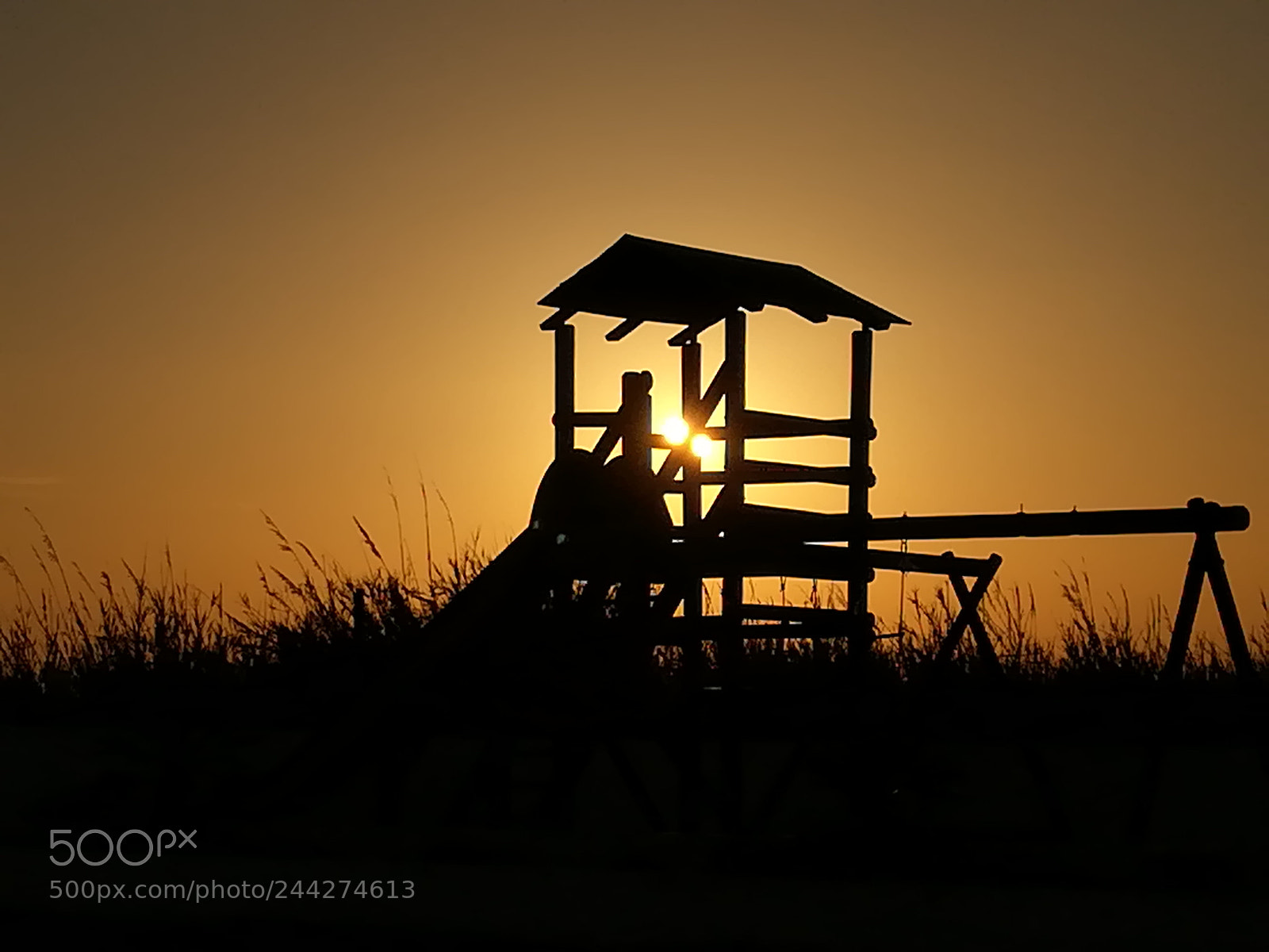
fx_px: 3409
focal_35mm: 93
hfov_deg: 21.1
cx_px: 634
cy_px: 476
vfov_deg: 15.9
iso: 50
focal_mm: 3.83
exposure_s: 1/11765
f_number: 2.2
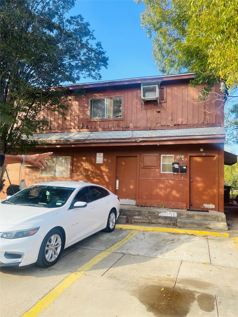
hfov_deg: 54.9
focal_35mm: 25
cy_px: 158
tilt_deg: +5.0
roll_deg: -1.2
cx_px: 119
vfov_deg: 69.4
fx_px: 229
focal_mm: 5.1
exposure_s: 1/446
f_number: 1.6
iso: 32
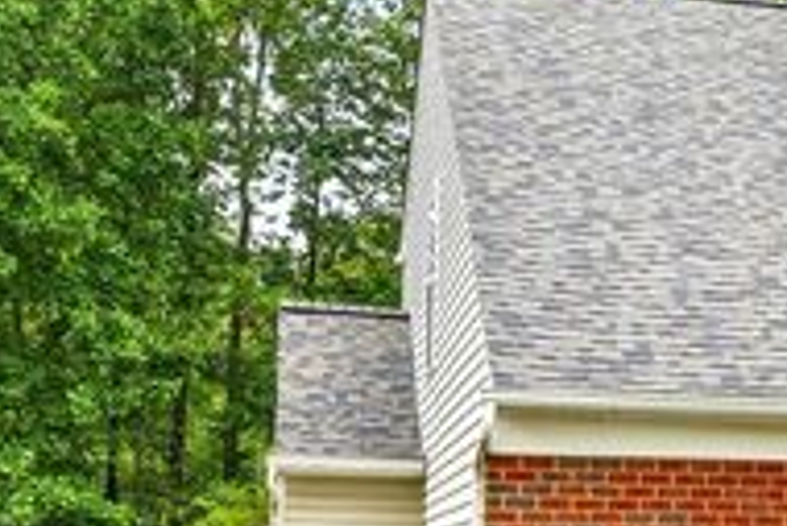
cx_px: 994
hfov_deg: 22.0
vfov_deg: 16.2
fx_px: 1838
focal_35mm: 84
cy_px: 433
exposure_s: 1/320
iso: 400
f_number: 8
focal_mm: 32
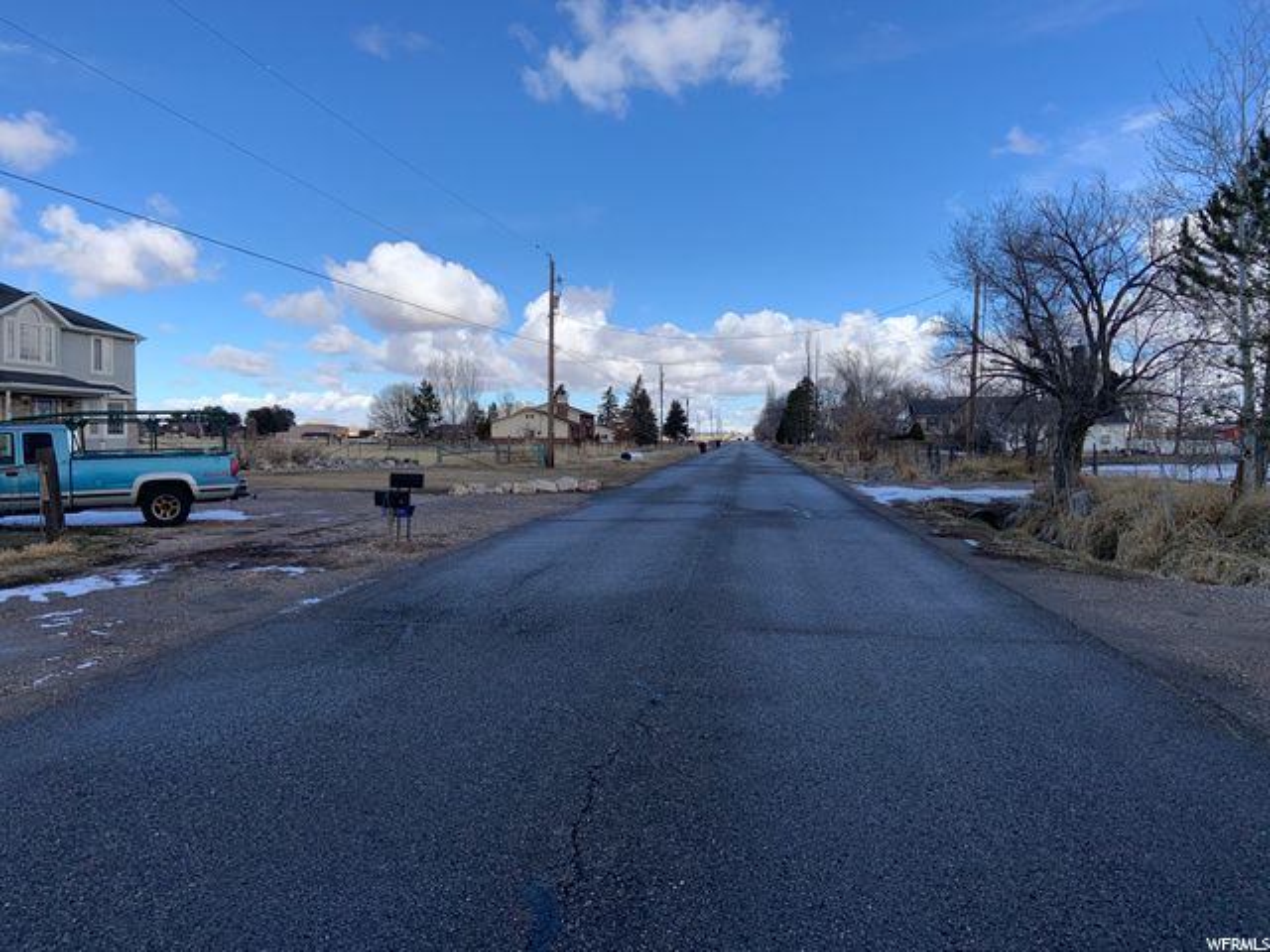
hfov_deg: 67.3
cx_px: 635
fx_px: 954
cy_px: 476
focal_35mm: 26
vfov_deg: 53.1
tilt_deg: -1.2
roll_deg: -0.4
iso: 25
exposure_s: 1/2033
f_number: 1.8
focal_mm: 4.25
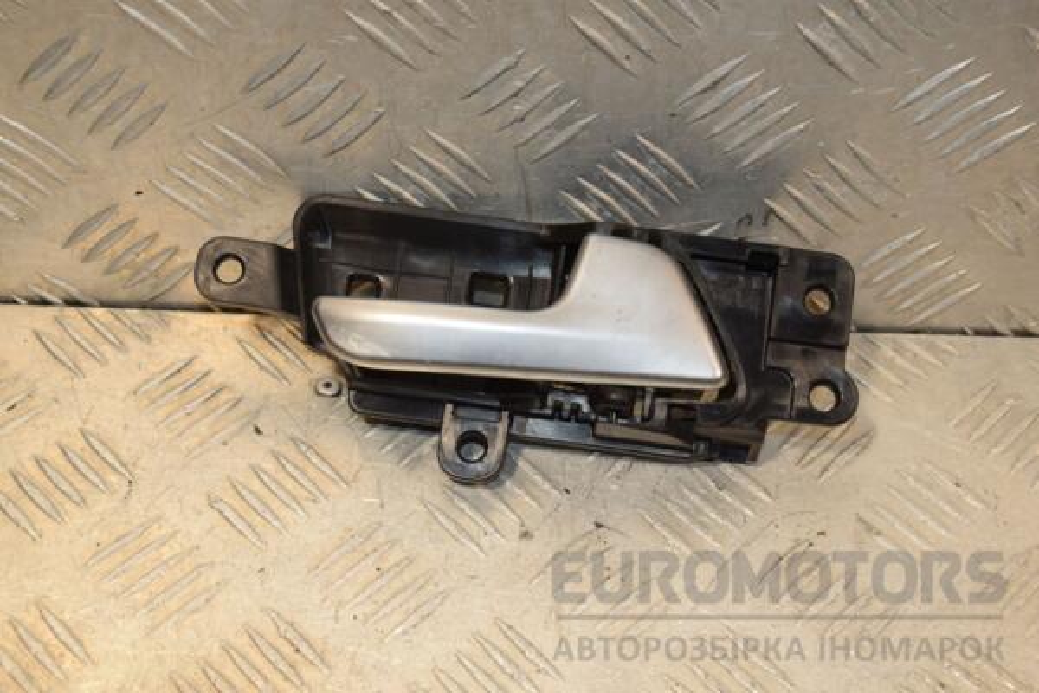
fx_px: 1732
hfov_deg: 33.4
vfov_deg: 22.6
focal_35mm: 60
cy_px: 346
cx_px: 520
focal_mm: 40
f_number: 8
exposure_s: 1/200
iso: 800
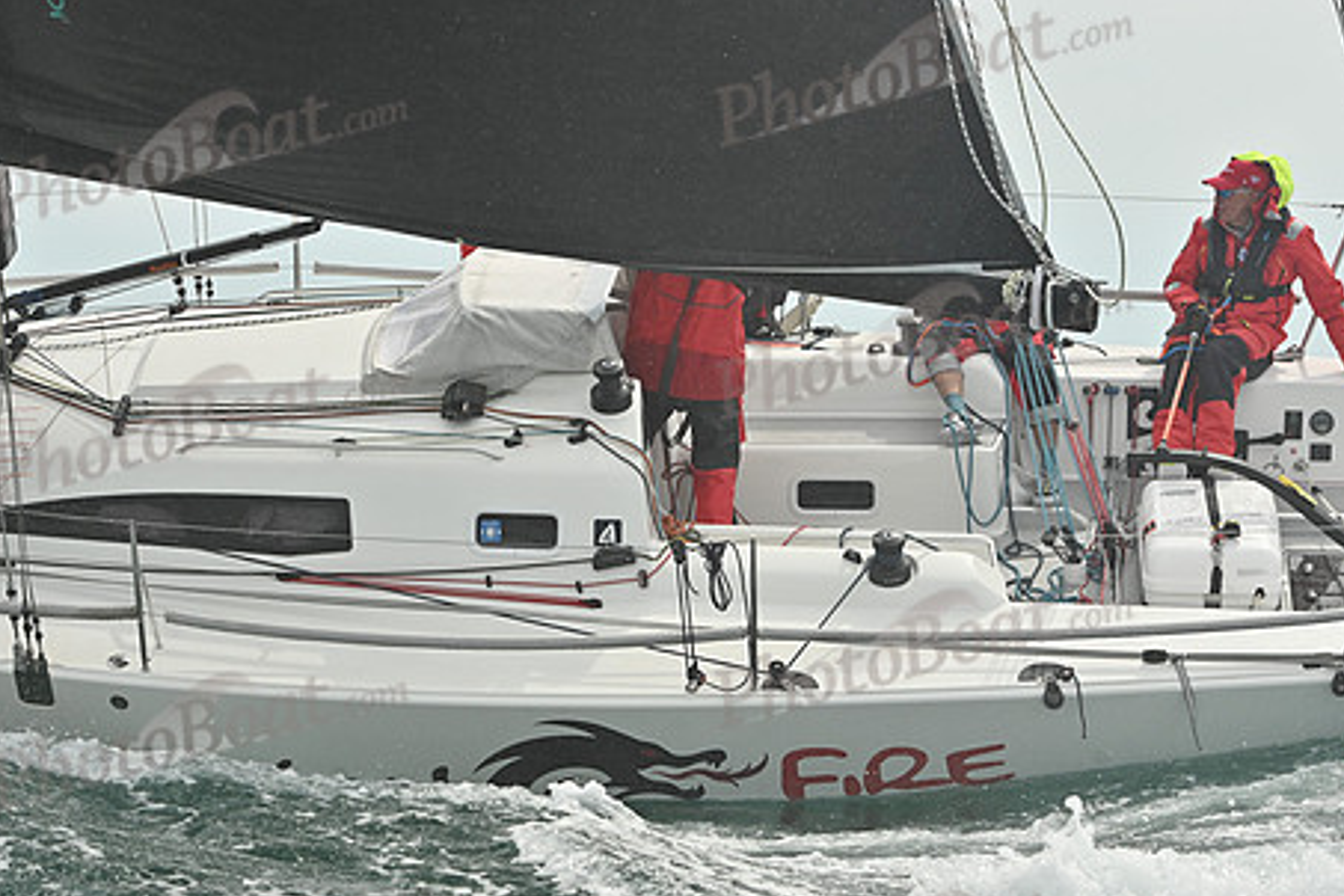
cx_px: 564
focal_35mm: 105
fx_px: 3920
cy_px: 538
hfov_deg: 19.4
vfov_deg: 13.0
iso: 320
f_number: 9
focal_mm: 82
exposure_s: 1/1250
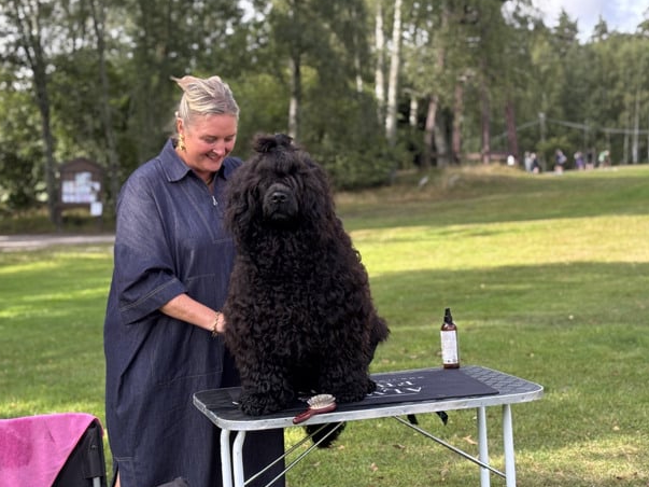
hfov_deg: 28.2
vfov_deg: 21.3
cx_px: 293
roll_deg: +0.2
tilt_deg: +0.4
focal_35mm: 69
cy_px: 234
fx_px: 1293
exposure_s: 1/237
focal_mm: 5.96
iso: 32
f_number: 1.6
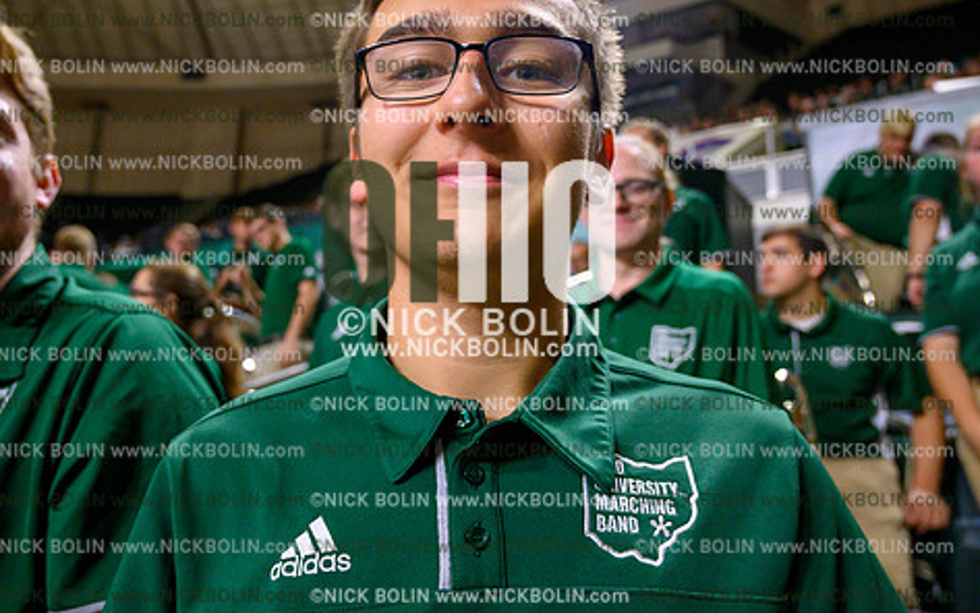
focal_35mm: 30
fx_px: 802
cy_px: 260
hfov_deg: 62.9
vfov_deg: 41.8
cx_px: 468
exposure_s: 1/200
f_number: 4.5
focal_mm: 24
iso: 3200
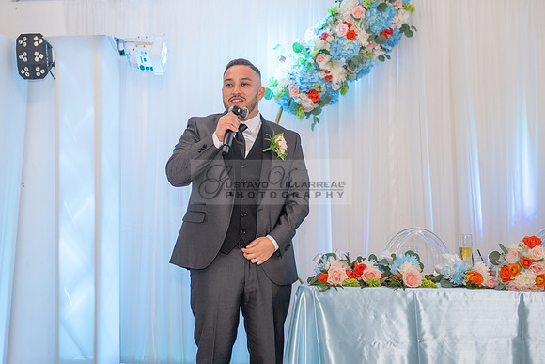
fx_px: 1205
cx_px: 235
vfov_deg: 17.2
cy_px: 180
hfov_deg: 25.5
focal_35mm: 80
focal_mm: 70
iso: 1000
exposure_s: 1/160
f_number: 3.2
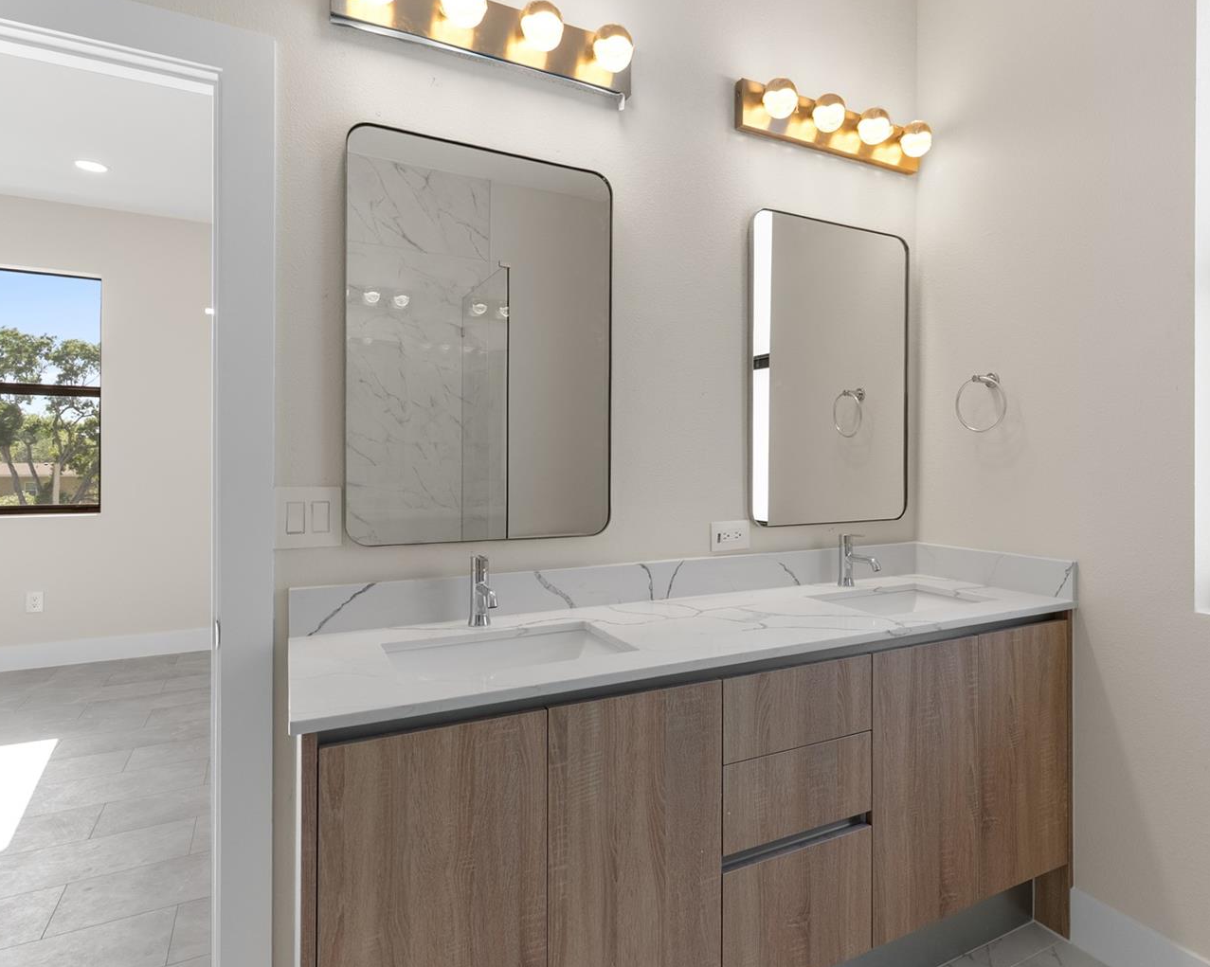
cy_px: 481
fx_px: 716
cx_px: 700
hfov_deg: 79.8
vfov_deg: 68.1
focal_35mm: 20
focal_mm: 17
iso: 400
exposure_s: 1/15
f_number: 8
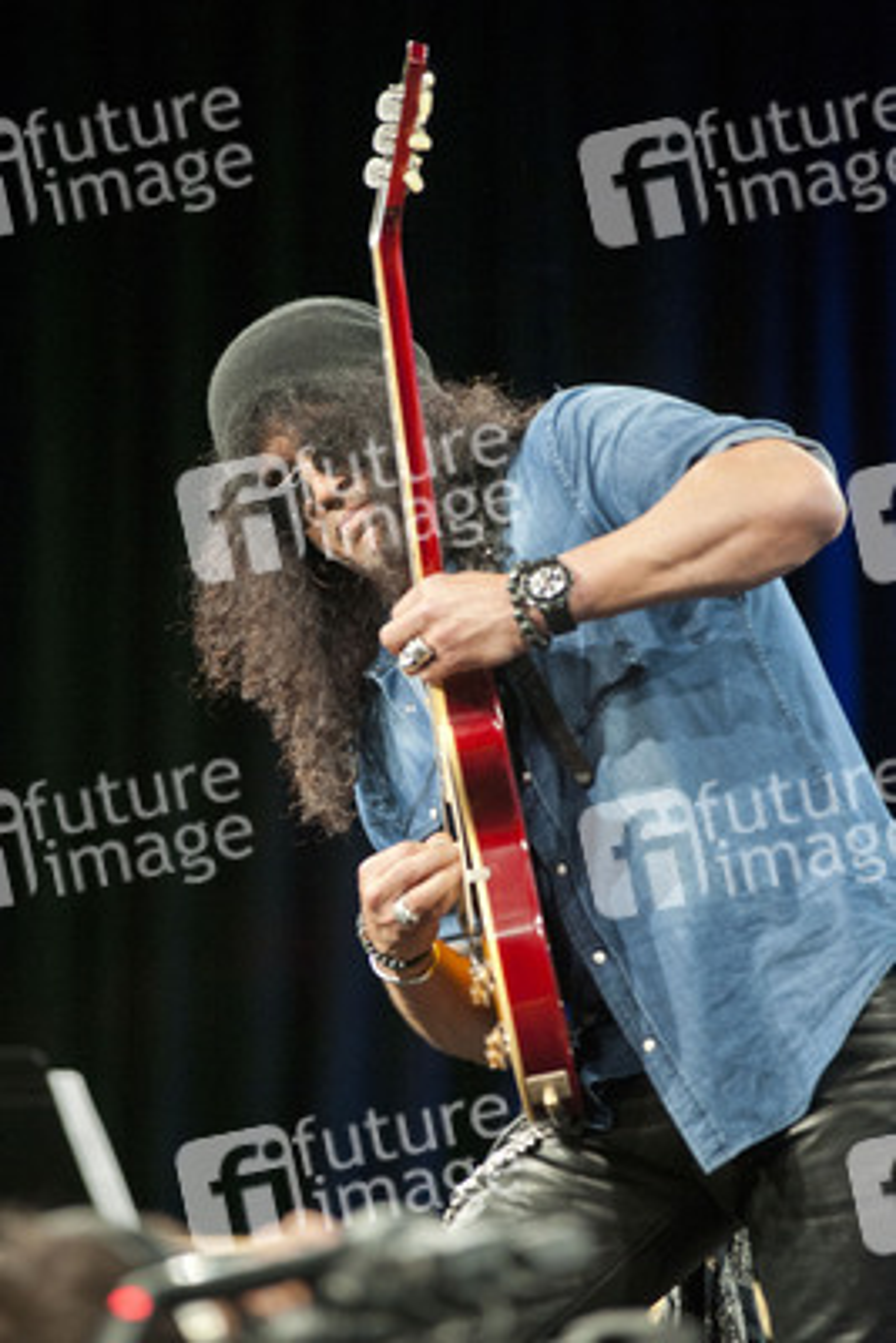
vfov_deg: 10.3
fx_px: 7460
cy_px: 672
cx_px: 448
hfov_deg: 6.9
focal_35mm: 200
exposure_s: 1/200
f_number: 2.8
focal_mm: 200
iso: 1250
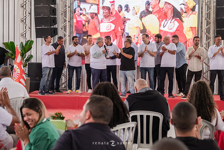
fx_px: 409
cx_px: 119
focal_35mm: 66
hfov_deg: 30.6
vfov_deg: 20.7
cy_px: 70
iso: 1000
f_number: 2.8
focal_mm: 41.4
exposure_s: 1/250
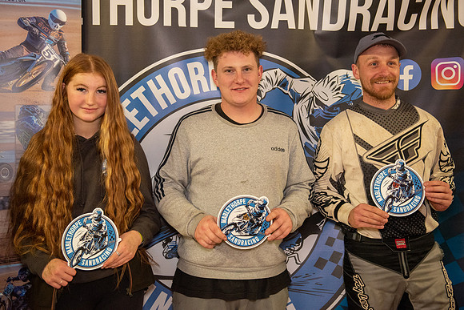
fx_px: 558
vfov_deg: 31.0
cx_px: 242
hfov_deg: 45.1
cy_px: 133
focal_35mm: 43
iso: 2500
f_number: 2.8
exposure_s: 1/640
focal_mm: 38
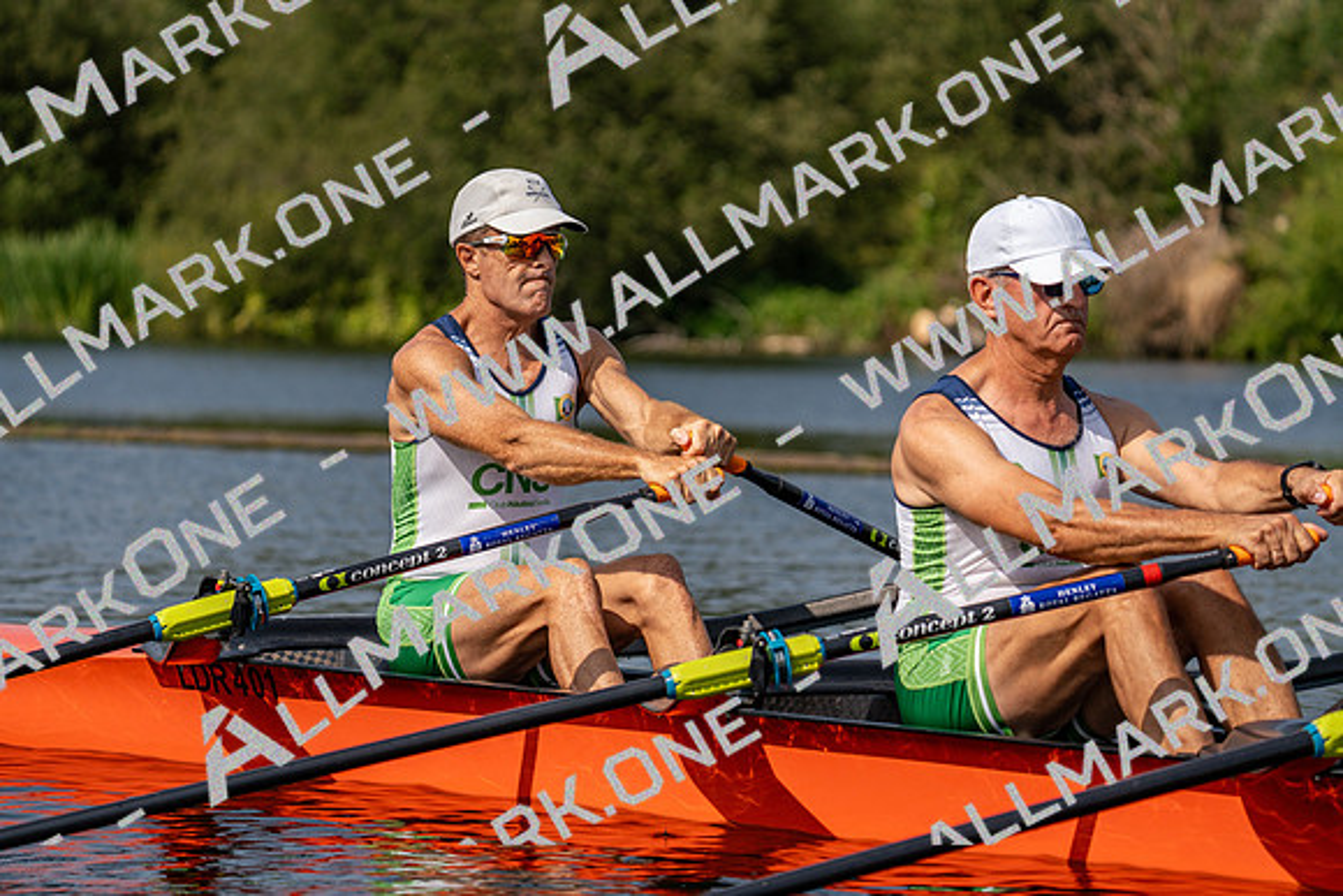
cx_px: 672
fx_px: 7463
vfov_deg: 6.9
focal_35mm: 200
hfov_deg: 10.3
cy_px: 448
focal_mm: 200
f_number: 5.6
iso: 160
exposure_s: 1/1600
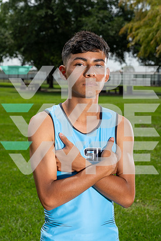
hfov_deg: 20.6
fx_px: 443
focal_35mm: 66
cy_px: 120
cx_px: 80
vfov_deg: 30.5
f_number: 8
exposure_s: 1/1250
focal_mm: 66
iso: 250
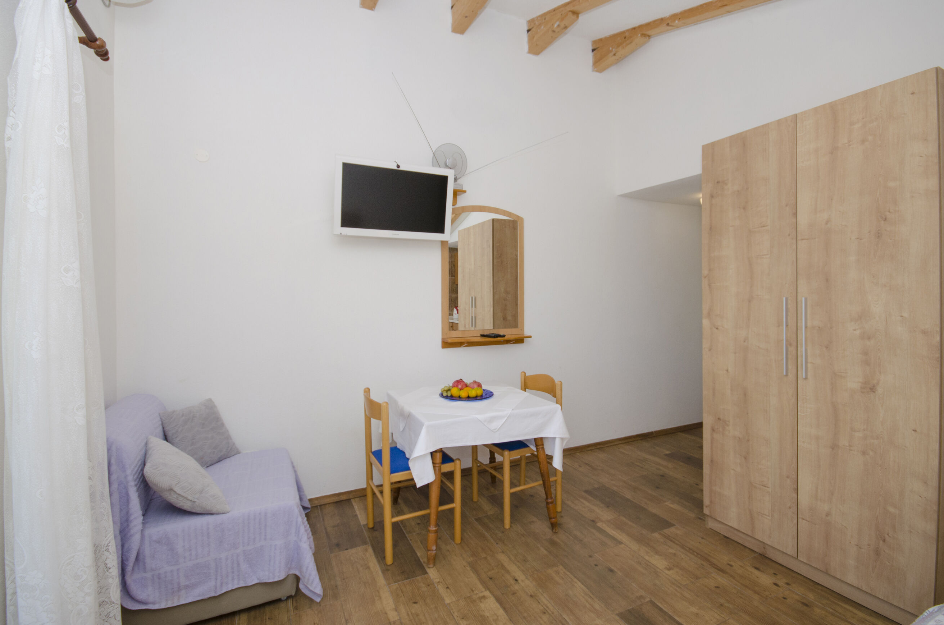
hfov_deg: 96.8
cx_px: 481
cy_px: 292
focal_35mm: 16
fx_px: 419
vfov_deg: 73.4
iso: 250
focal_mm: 10
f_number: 8
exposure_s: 1/200
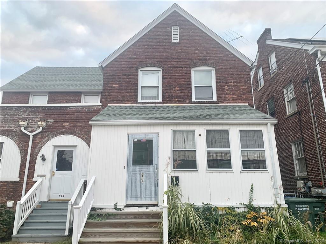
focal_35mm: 26
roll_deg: +0.4
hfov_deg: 67.3
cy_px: 122
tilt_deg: +14.1
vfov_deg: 53.1
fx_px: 245
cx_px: 163
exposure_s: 1/121
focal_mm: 4.25
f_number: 1.8
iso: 64
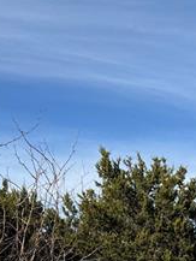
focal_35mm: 85
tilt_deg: +2.2
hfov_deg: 16.0
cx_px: 290
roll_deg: +0.1
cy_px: 324
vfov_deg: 21.2
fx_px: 641
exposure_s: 1/4310
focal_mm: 6.76
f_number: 1.78
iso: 80
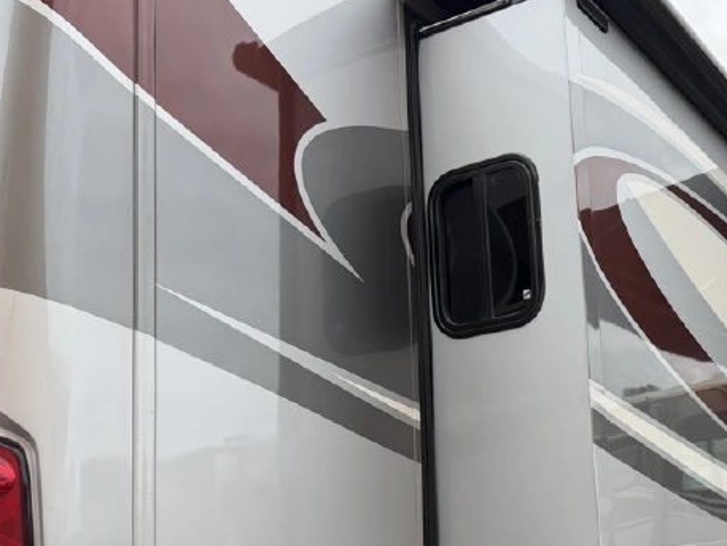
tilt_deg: +6.9
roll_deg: +3.0
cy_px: 411
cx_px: 619
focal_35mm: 42
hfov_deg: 42.0
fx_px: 882
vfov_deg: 33.7
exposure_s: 1/1727
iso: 80
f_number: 1.78
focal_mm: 6.76
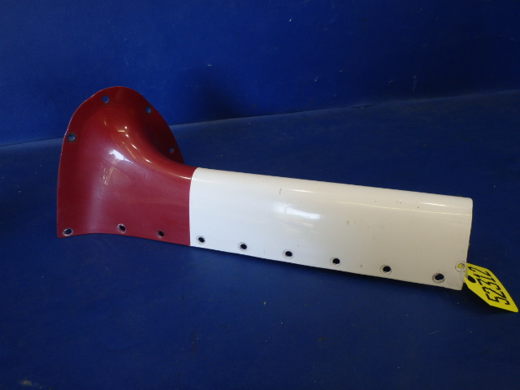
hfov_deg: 63.4
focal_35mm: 28
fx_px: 421
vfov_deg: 49.7
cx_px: 260
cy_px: 195
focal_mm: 5
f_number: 3.9
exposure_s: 1/40
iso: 200
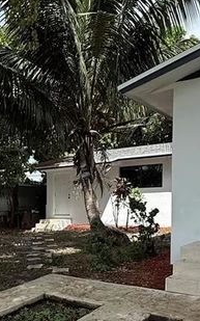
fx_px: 358
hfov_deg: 30.1
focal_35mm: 41
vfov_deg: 46.8
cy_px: 232
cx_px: 27
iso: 64
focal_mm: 2.22
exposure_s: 1/1087
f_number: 2.2
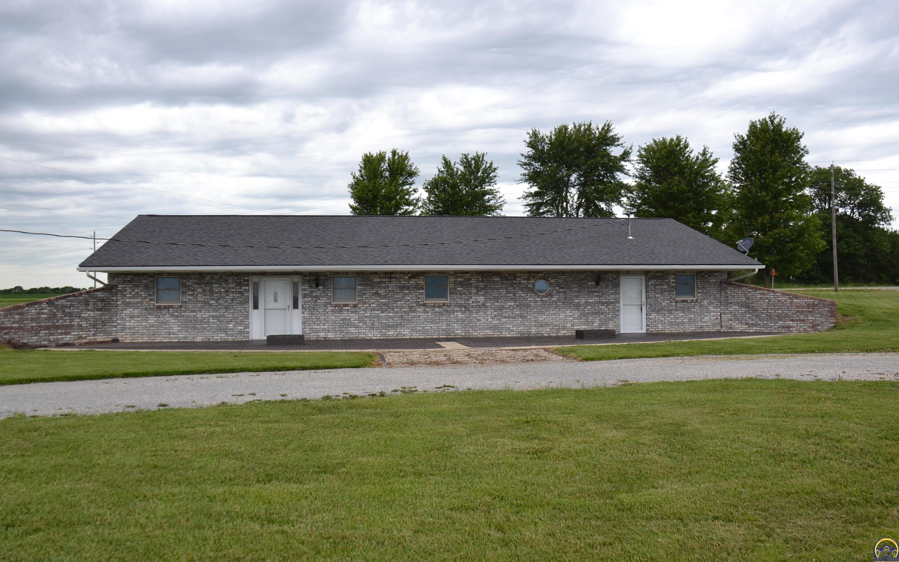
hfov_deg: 66.5
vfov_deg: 44.5
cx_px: 446
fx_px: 686
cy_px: 261
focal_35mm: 28
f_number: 7.1
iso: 100
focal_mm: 18
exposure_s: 1/200
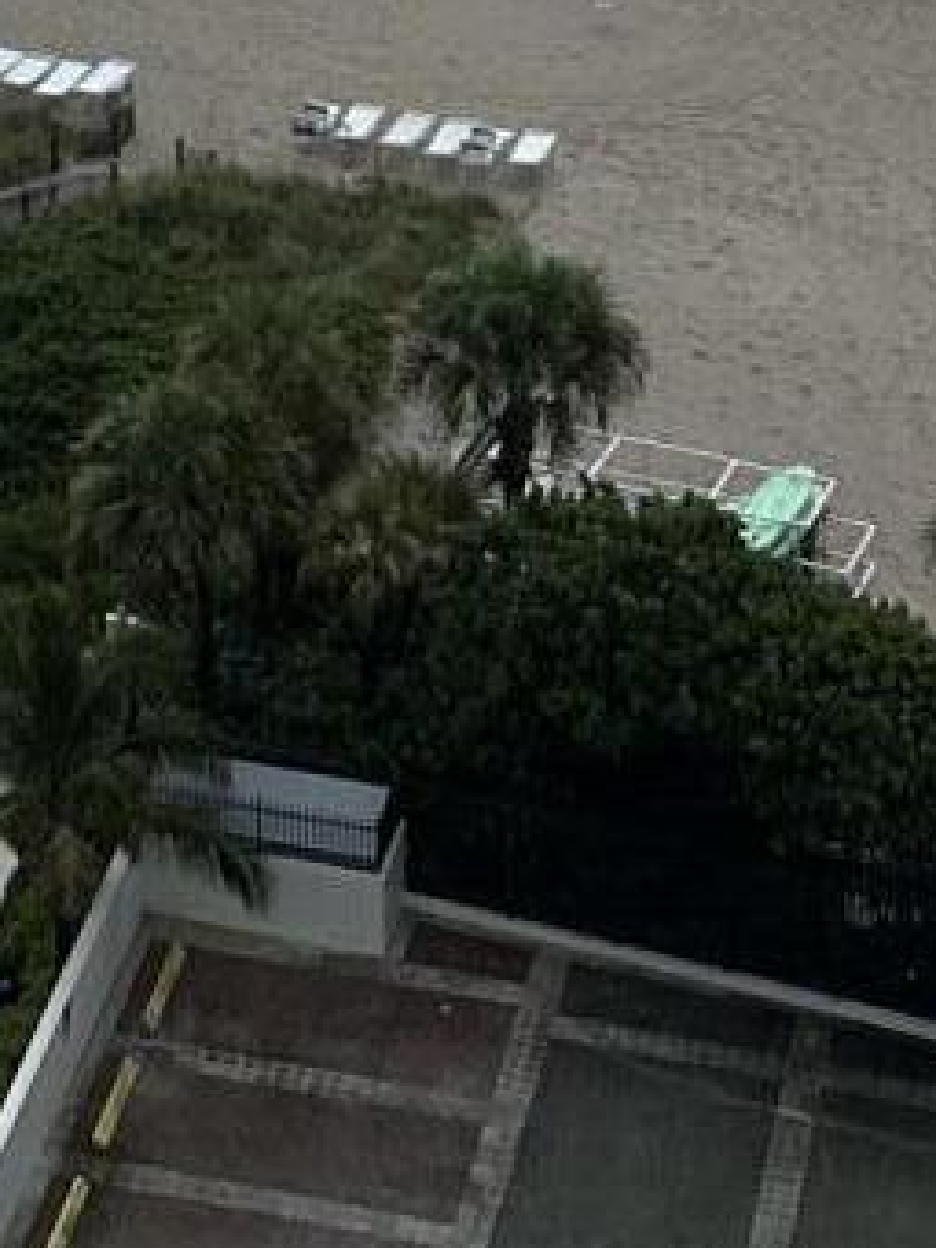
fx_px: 5083
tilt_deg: +2.3
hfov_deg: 10.4
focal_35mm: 141
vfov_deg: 10.5
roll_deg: -1.5
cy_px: -2338
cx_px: -165
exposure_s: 1/1949
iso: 80
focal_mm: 6.86
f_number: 1.78
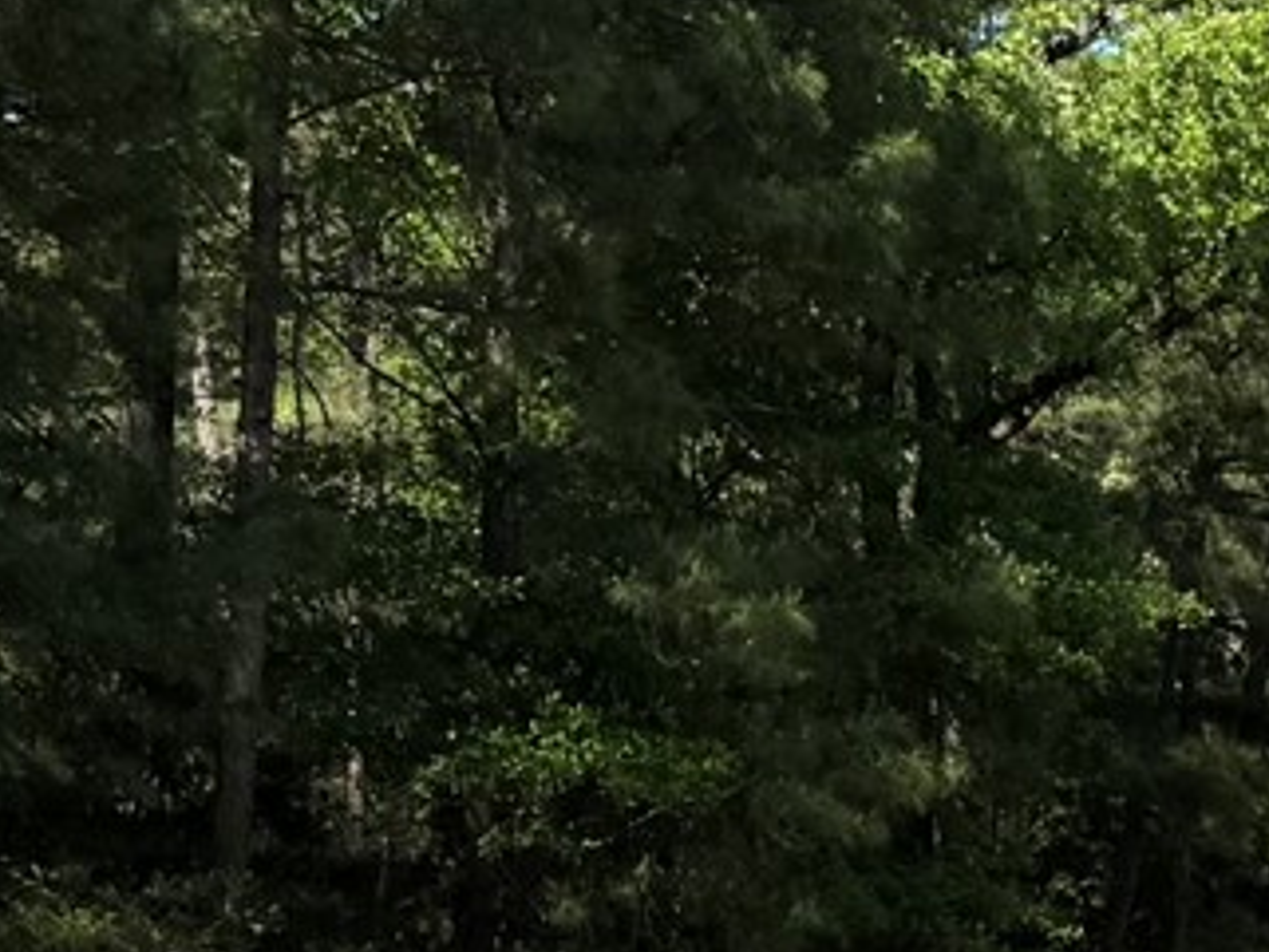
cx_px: 3499
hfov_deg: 10.3
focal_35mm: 153
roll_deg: +0.6
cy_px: 1150
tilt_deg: -1.8
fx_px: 5611
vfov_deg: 9.6
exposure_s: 1/2174
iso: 80
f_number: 1.78
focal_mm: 6.76
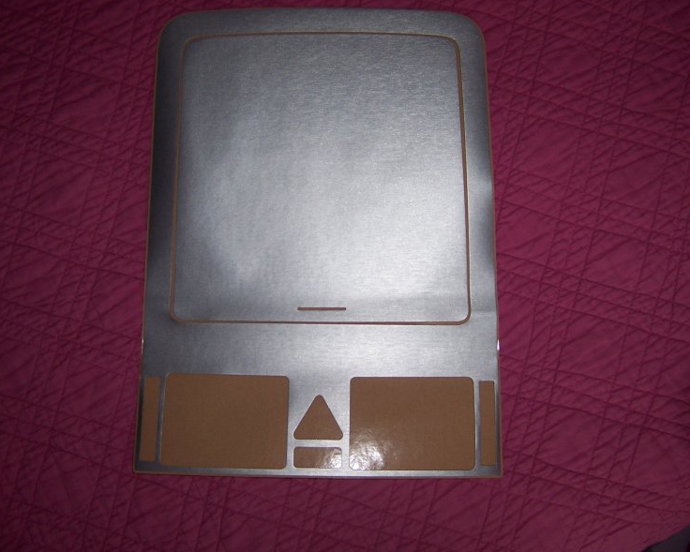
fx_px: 715
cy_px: 278
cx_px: 335
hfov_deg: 51.5
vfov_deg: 42.2
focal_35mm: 35
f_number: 2.8
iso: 80
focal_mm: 5.5
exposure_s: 1/60
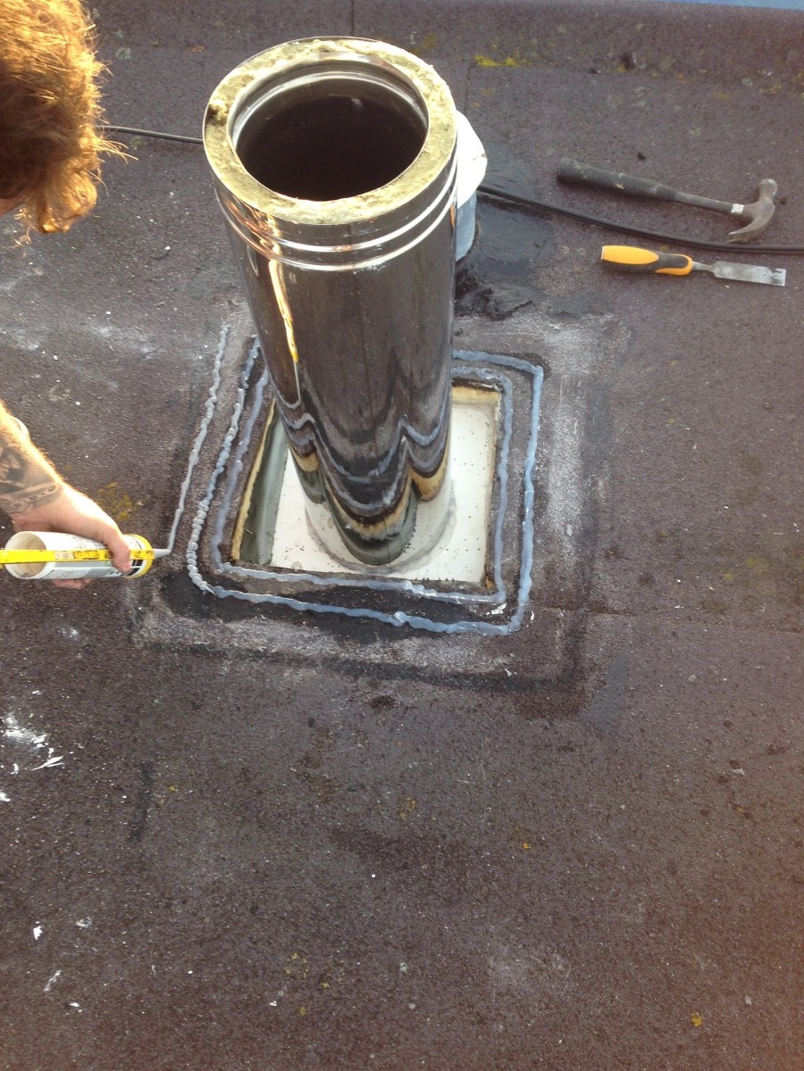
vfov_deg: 55.4
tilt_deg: -65.6
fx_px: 1022
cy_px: 536
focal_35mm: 33
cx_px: 402
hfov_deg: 42.9
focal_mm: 4.12
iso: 50
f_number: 2.4
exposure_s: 1/60
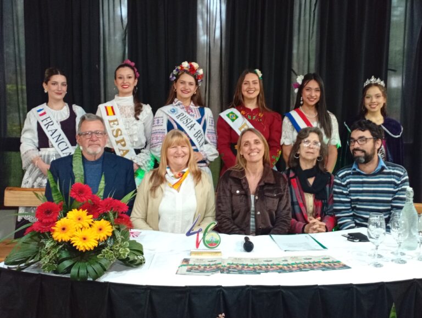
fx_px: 452
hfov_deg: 50.1
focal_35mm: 37
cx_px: 211
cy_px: 159
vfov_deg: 38.7
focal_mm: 3.96
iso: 460
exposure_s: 1/33.3
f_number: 1.8
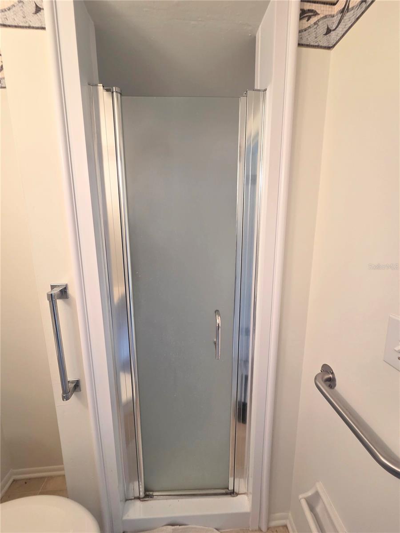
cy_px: 266
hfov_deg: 89.9
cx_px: 200
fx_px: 200
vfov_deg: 106.2
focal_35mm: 13
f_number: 2.2
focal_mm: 2.2
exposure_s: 1/60
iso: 200
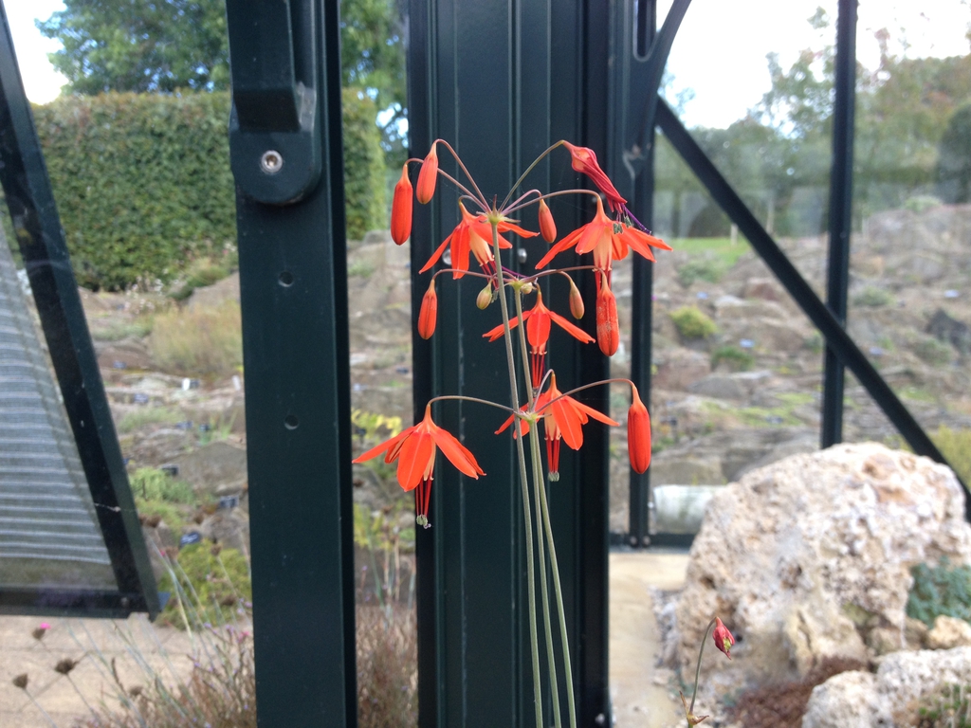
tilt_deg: -7.3
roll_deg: -0.3
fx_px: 982
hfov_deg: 52.6
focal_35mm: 35
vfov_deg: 40.7
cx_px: 486
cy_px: 364
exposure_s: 1/120
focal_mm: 4.28
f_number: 2.4
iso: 50
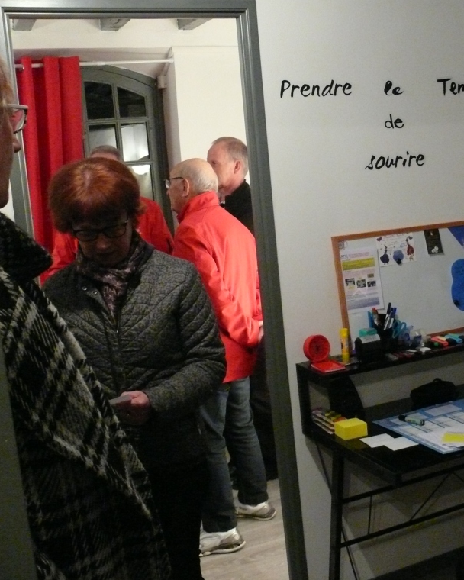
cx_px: 356
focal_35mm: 46
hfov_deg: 32.1
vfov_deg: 40.3
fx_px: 790
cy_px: 290
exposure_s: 1/25
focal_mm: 7.4
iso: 800
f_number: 2.8
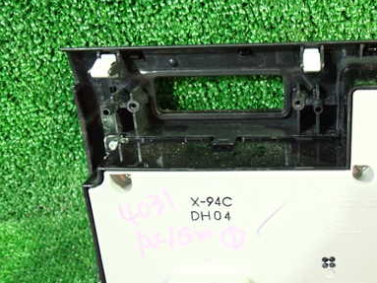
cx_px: 294
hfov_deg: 39.1
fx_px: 512
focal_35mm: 47
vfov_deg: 30.7
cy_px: 180
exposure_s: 1/25
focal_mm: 5.4
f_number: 2.3
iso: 800
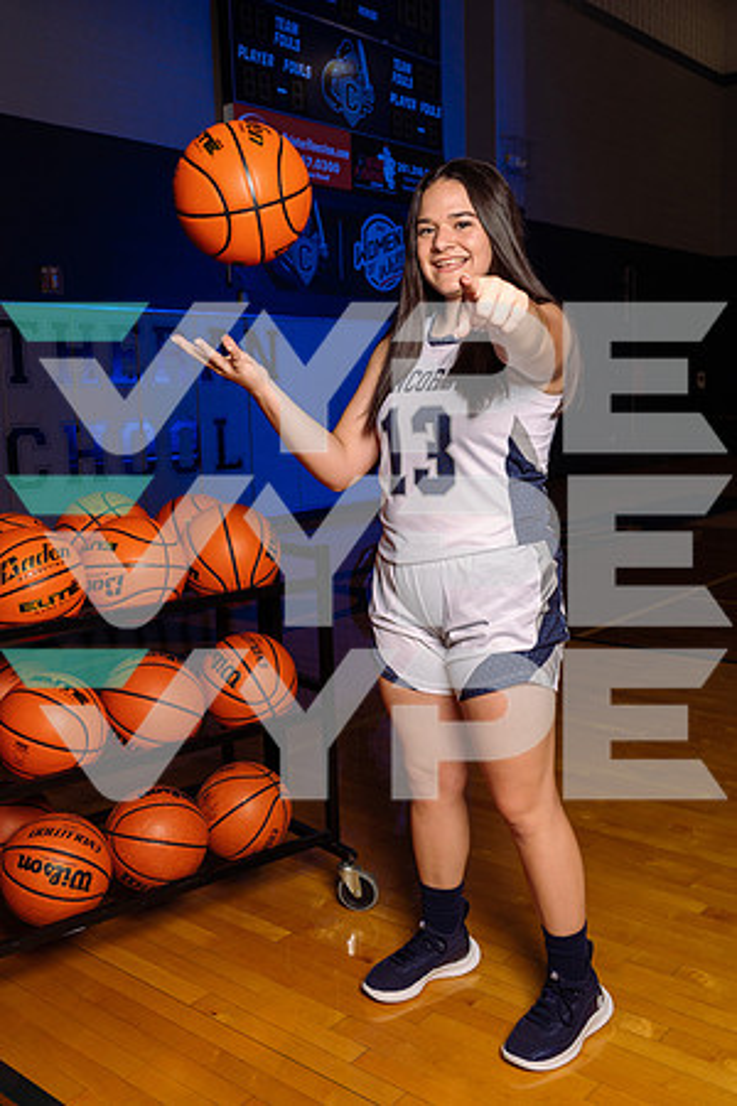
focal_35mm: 35
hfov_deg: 37.9
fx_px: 1075
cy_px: 553
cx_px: 368
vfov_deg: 54.4
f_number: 8
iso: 320
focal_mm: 35
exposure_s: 1/250
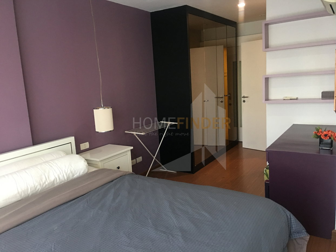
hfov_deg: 61.7
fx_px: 281
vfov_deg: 48.2
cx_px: 168
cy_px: 126
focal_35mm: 29
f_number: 2.2
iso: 80
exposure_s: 1/10
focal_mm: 4.15
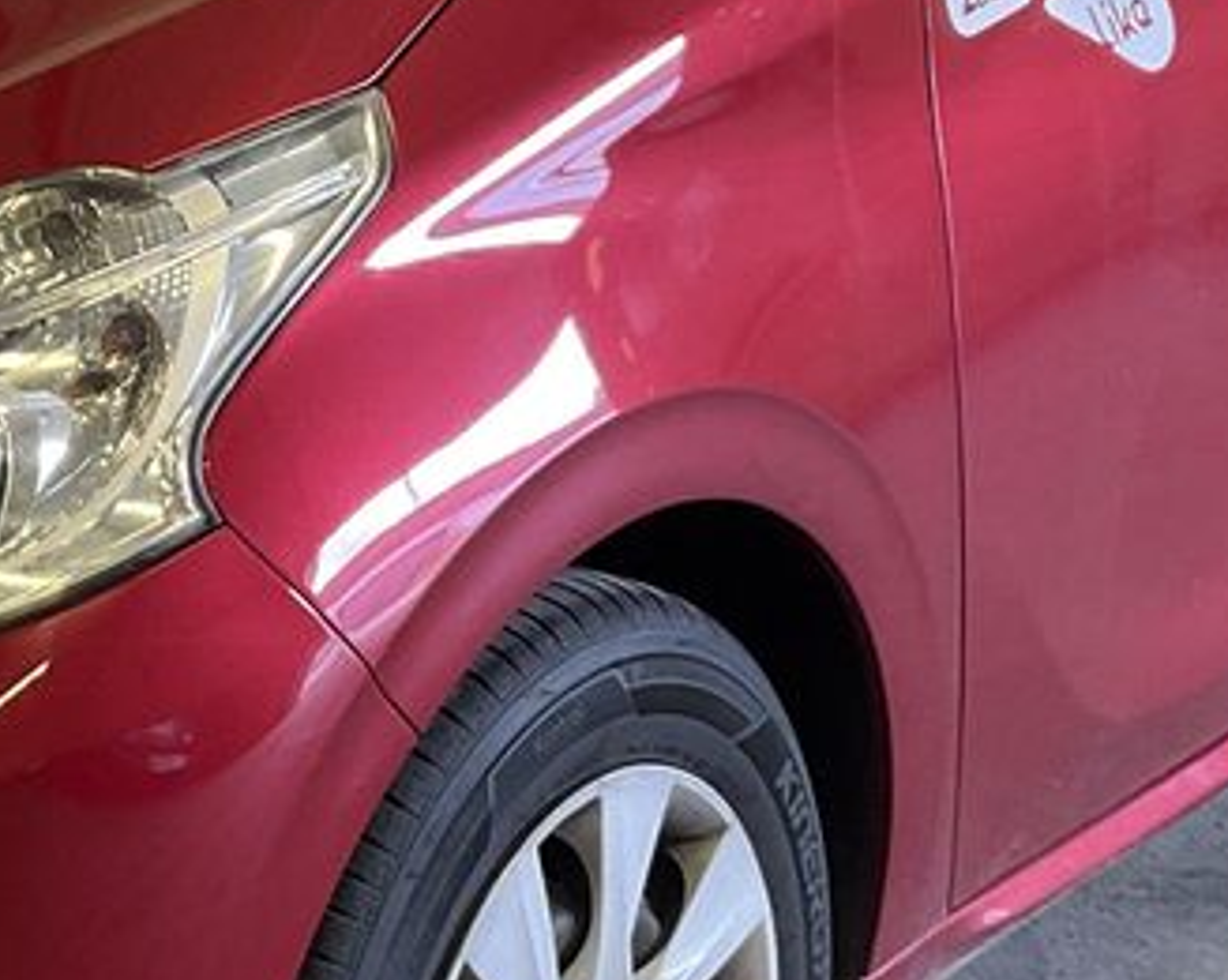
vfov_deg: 14.8
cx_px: 233
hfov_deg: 18.3
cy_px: 496
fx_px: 3776
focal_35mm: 104
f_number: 1.8
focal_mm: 3
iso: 100
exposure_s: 1/50
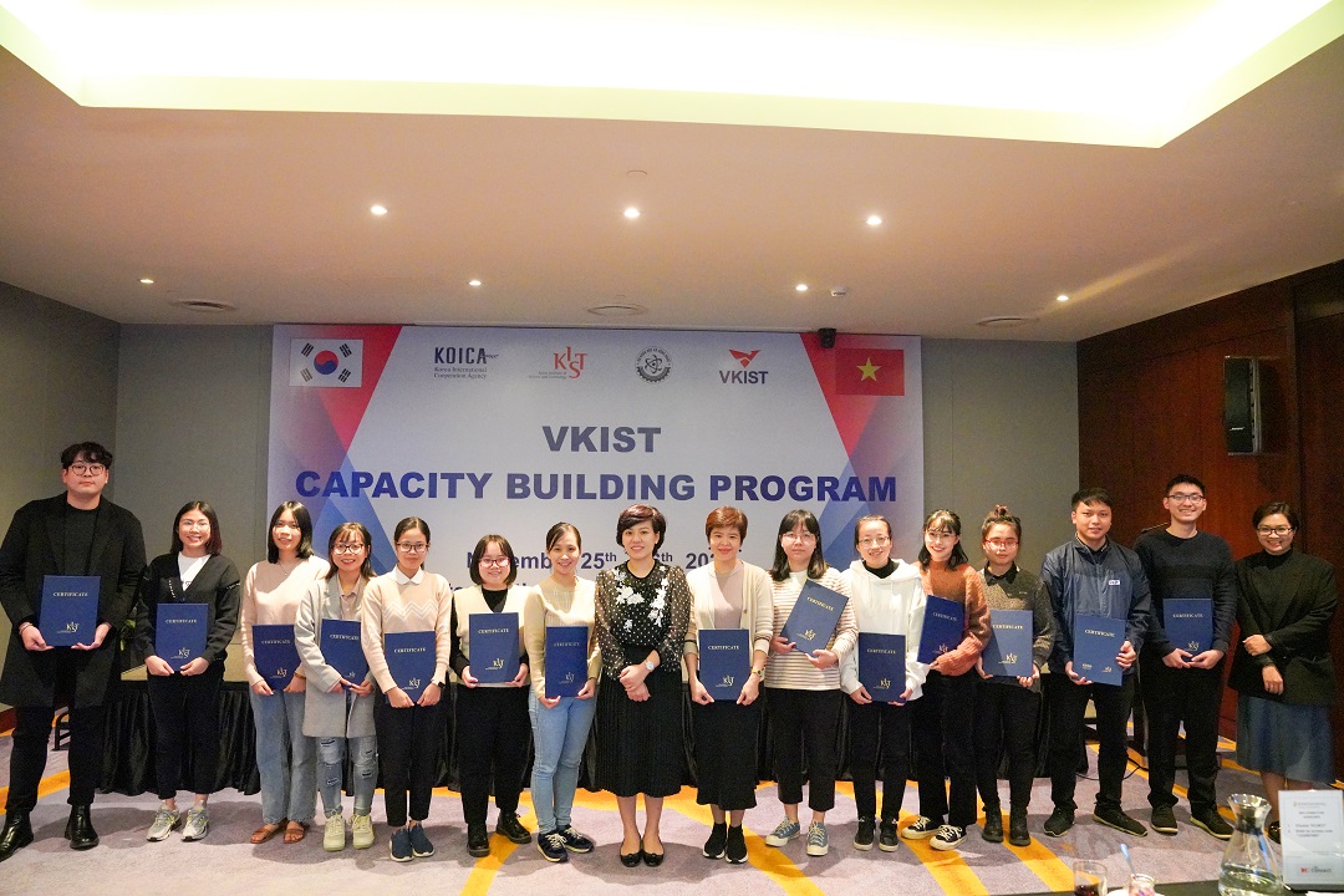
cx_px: 672
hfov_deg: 73.7
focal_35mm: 24
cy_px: 448
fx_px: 896
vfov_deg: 53.1
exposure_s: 1/160
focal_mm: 24
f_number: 3.5
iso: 12800
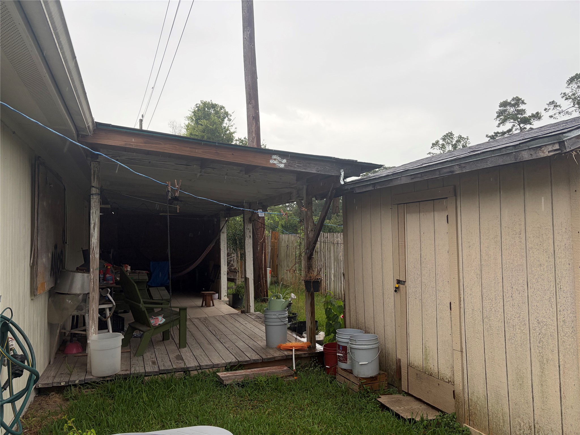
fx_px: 436
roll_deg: +1.8
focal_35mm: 26
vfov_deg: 53.1
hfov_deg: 67.3
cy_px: 218
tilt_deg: +2.7
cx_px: 290
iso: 50
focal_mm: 5.96
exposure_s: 1/390
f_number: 1.6
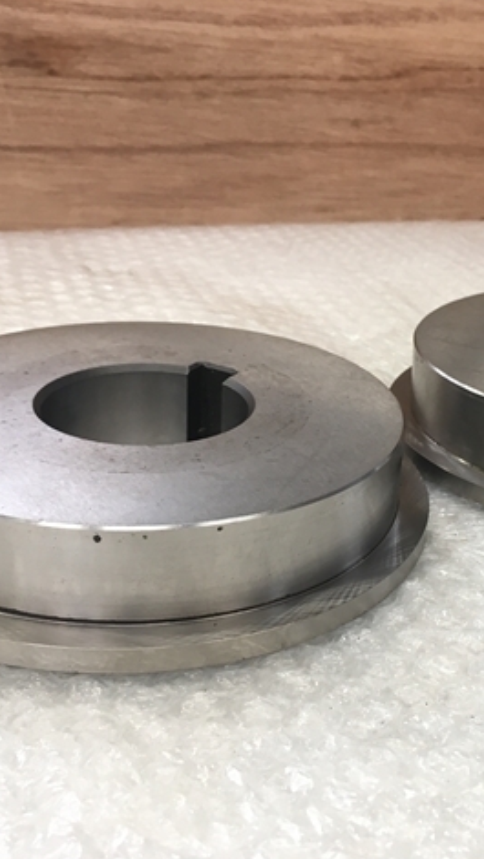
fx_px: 979
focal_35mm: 43
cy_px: 433
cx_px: 342
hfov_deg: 27.5
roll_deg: -1.9
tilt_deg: -22.9
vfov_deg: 47.3
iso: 50
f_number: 2.2
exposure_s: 1/30
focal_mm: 4.15
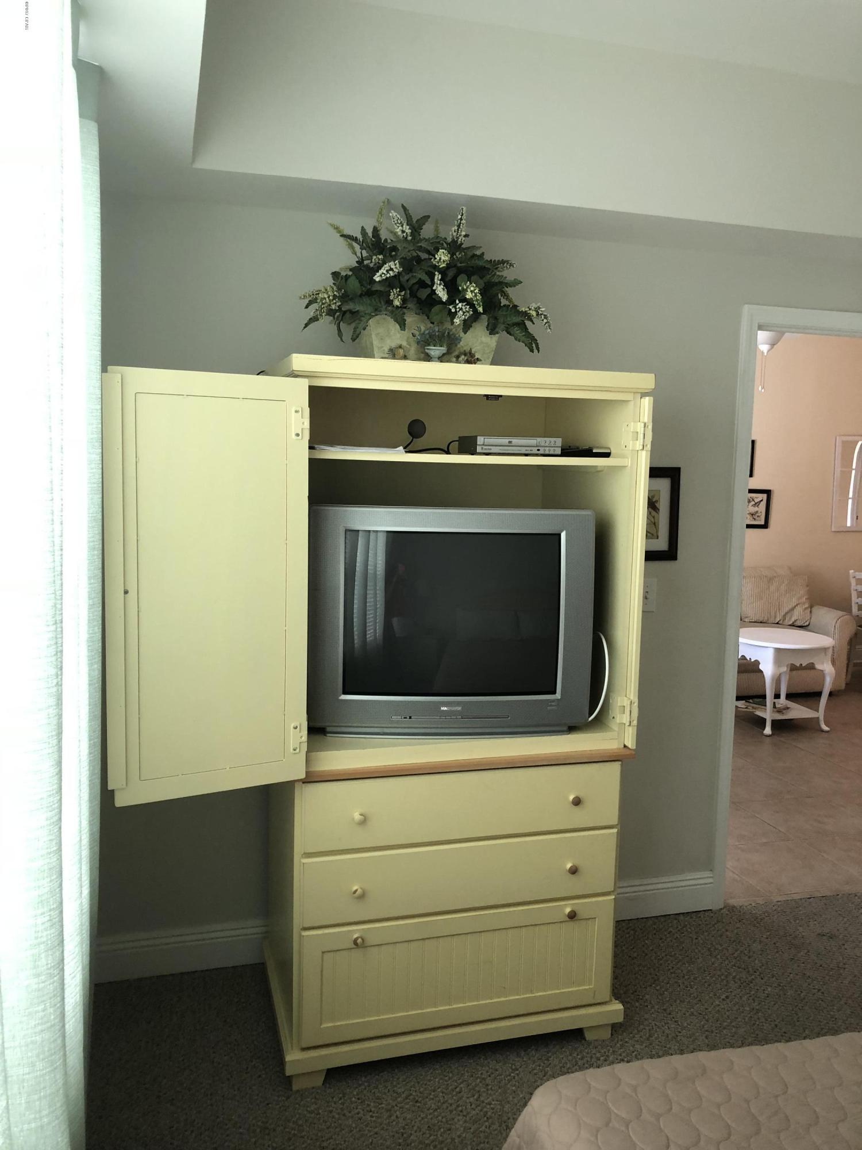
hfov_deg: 48.2
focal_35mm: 29
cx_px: 431
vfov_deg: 61.7
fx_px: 963
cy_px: 575
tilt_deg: -6.6
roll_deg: -0.7
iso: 40
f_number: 1.8
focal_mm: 3.99
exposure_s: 1/20
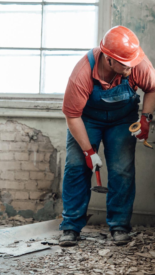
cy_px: 138
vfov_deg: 26.8
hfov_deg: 15.2
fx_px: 577
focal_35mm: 79
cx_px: 111
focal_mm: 50
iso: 320
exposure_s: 1/200
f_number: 1.8
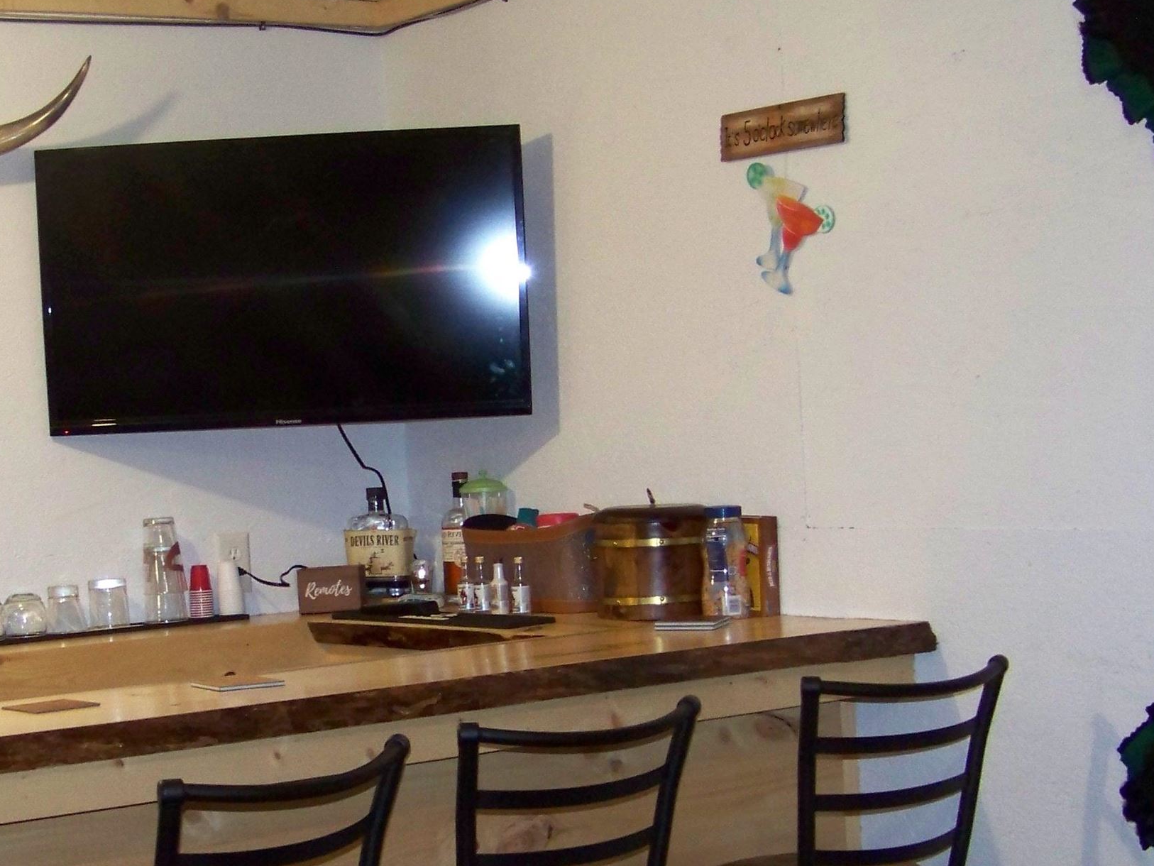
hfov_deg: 28.5
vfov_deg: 21.5
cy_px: 571
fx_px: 2267
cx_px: 449
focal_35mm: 68
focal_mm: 5.85
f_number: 2.8
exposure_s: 1/30
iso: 200
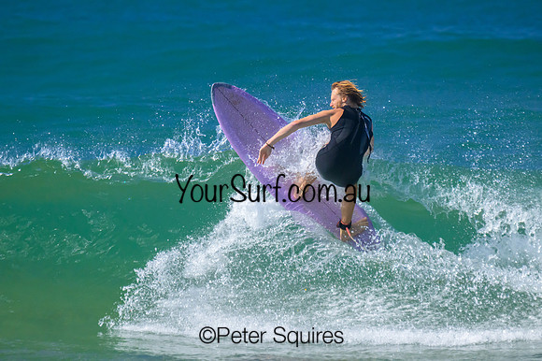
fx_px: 10943
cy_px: 162
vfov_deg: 1.9
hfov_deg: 2.8
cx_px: 299
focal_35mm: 727
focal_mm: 660
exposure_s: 1/2000
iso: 4000
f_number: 11
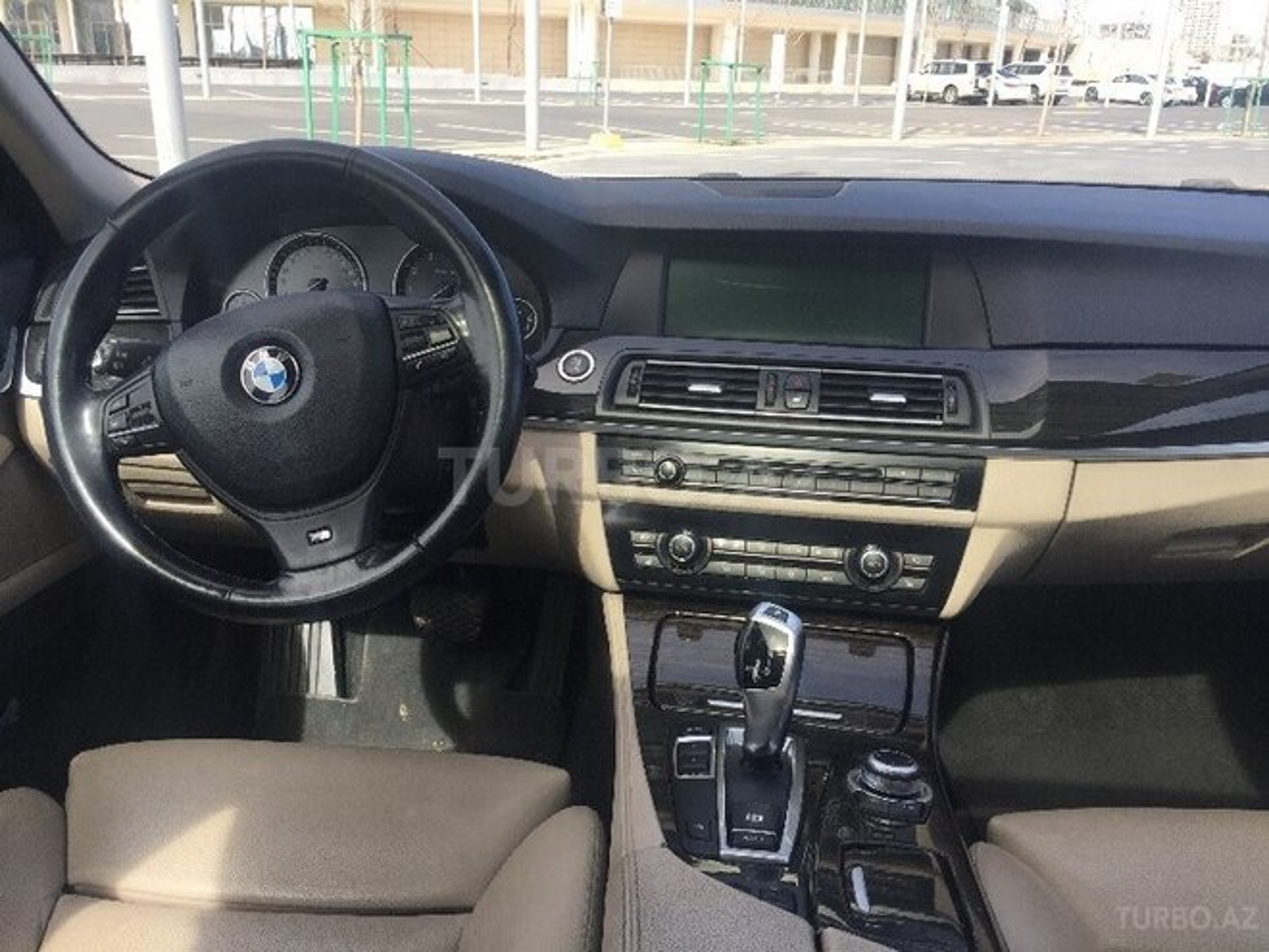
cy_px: 476
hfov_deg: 61.7
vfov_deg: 48.2
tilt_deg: -20.5
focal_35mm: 29
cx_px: 634
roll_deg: -0.9
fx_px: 1063
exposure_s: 1/377
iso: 32
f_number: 2.2
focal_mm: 4.15
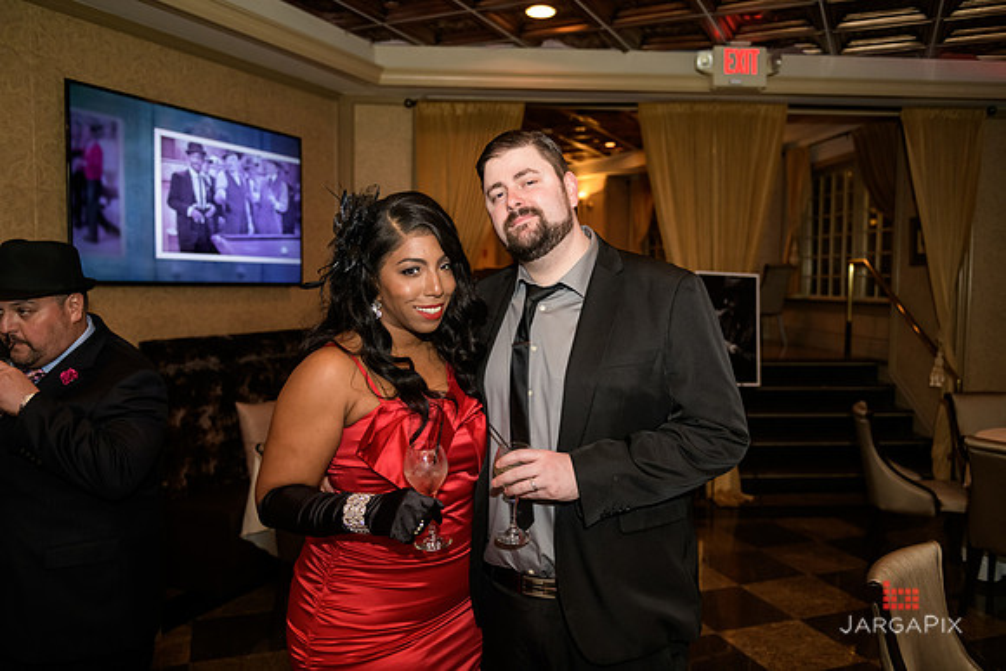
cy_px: 336
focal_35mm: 29
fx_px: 811
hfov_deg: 63.6
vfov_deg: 45.0
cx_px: 503
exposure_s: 1/125
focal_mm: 29
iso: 1600
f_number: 3.2
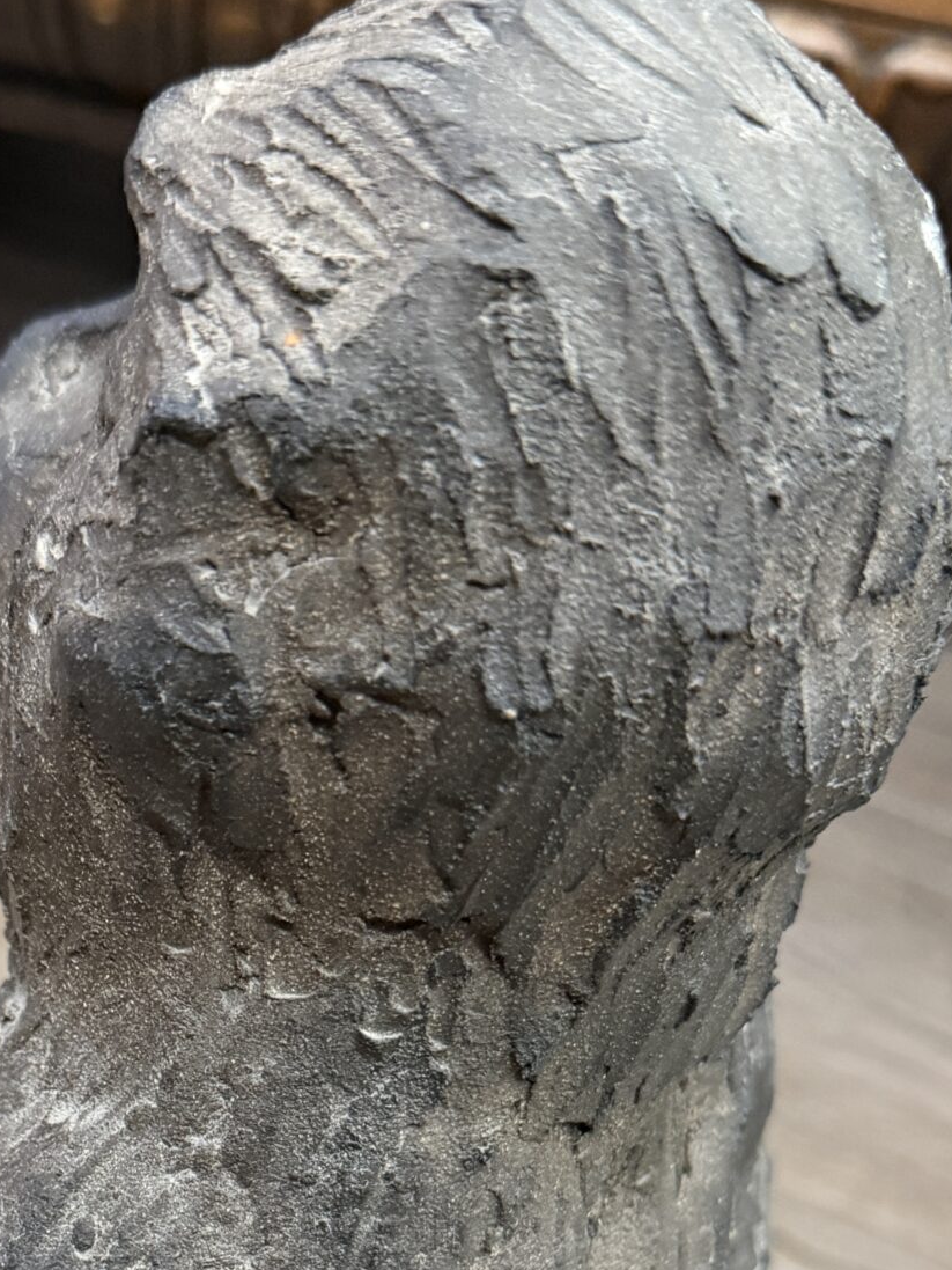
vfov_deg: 32.5
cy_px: 1162
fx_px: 2053
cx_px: 192
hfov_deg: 25.7
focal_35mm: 56
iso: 400
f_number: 1.78
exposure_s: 1/60
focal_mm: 6.76
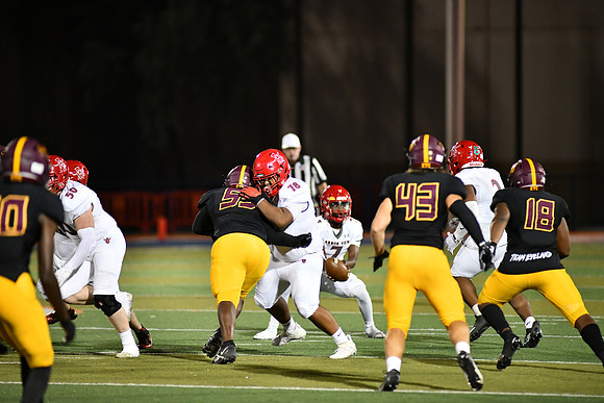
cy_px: 202
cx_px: 302
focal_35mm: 300
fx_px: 5034
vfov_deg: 4.6
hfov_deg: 6.9
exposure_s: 1/1250
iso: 4500
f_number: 2.8
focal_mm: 300
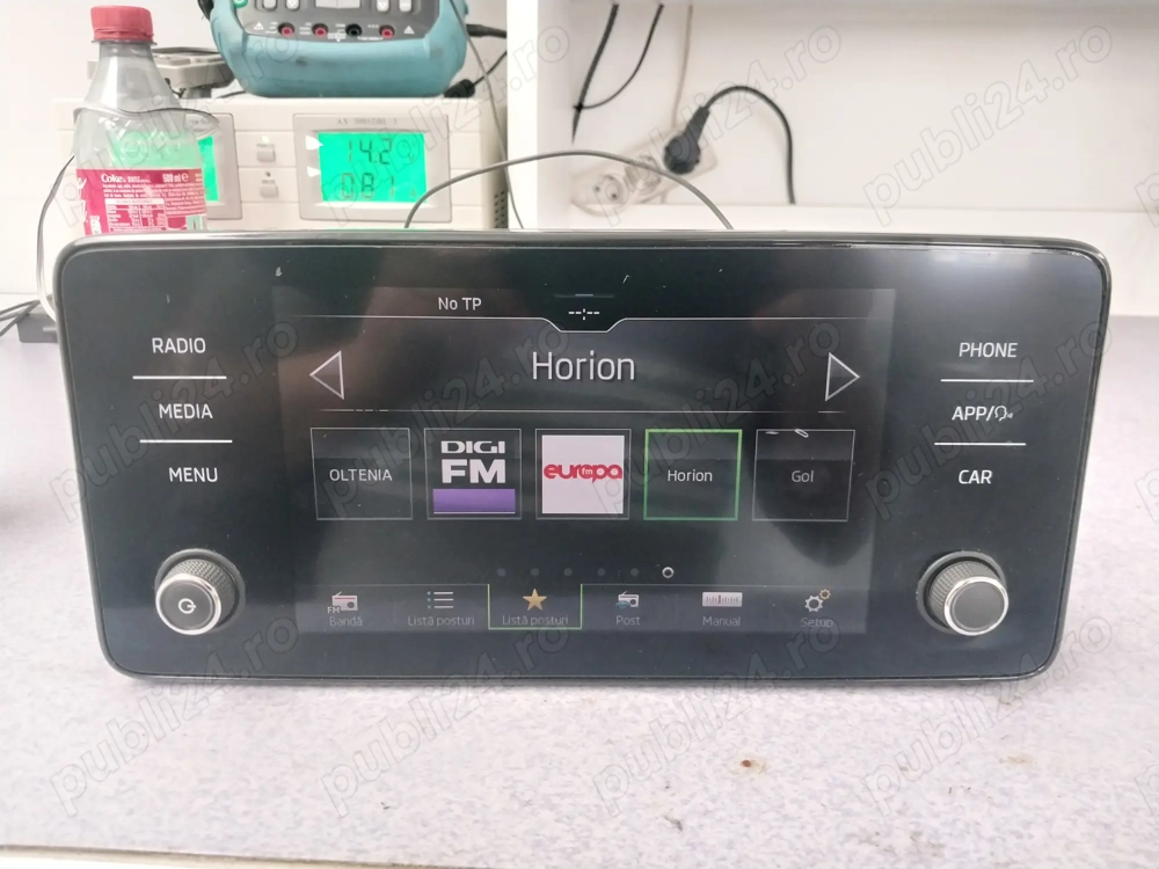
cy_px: 434
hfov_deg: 67.3
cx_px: 580
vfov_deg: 53.1
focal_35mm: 26
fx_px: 871
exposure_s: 1/33
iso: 320
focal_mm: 4
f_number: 1.8
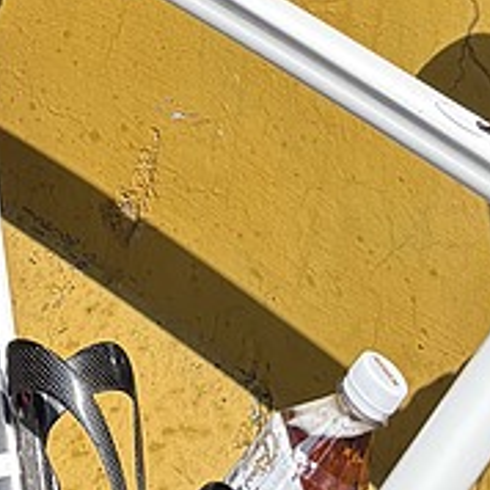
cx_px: 171
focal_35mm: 134
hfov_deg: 13.0
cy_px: -630
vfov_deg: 11.2
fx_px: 2146
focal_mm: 5.96
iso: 50
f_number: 1.6
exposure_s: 1/1848
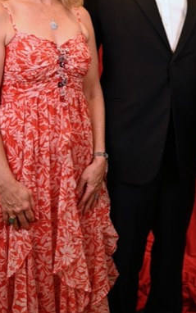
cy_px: 62
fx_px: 556
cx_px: 149
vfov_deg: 30.7
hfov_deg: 19.8
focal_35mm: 65
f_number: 4
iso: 640
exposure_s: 1/125
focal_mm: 30.5
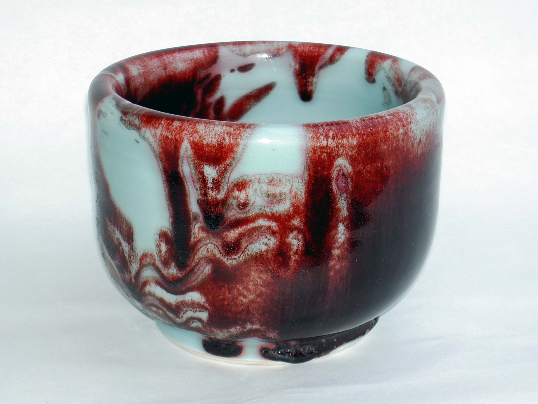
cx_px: 269
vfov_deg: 14.8
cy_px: 202
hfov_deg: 19.6
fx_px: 1554
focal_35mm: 100
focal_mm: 20.6
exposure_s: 1/84
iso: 100
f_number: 4.5
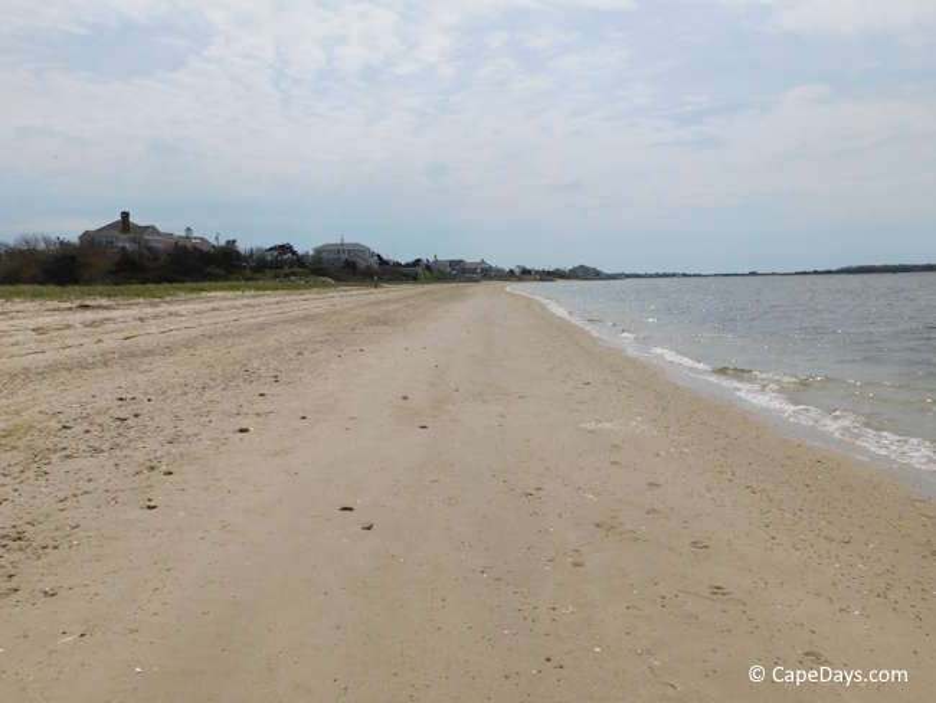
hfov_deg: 59.9
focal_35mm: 30
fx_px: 811
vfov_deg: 46.8
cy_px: 352
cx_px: 468
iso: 125
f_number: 6.4
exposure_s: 1/1250
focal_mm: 5.3
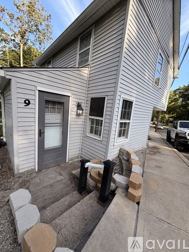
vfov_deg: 102.1
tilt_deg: -7.3
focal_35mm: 14
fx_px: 102
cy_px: 126
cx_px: 94
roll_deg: -5.2
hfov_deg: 85.7
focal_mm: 2.22
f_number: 2.2
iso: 64
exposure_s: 1/458
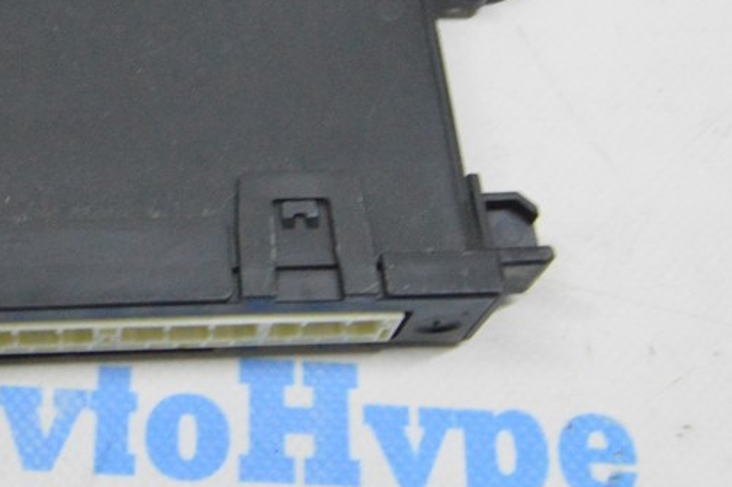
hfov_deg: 29.0
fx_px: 1361
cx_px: 83
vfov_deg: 19.9
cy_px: 56
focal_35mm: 67
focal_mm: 22
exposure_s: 1/20
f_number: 20
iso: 6400
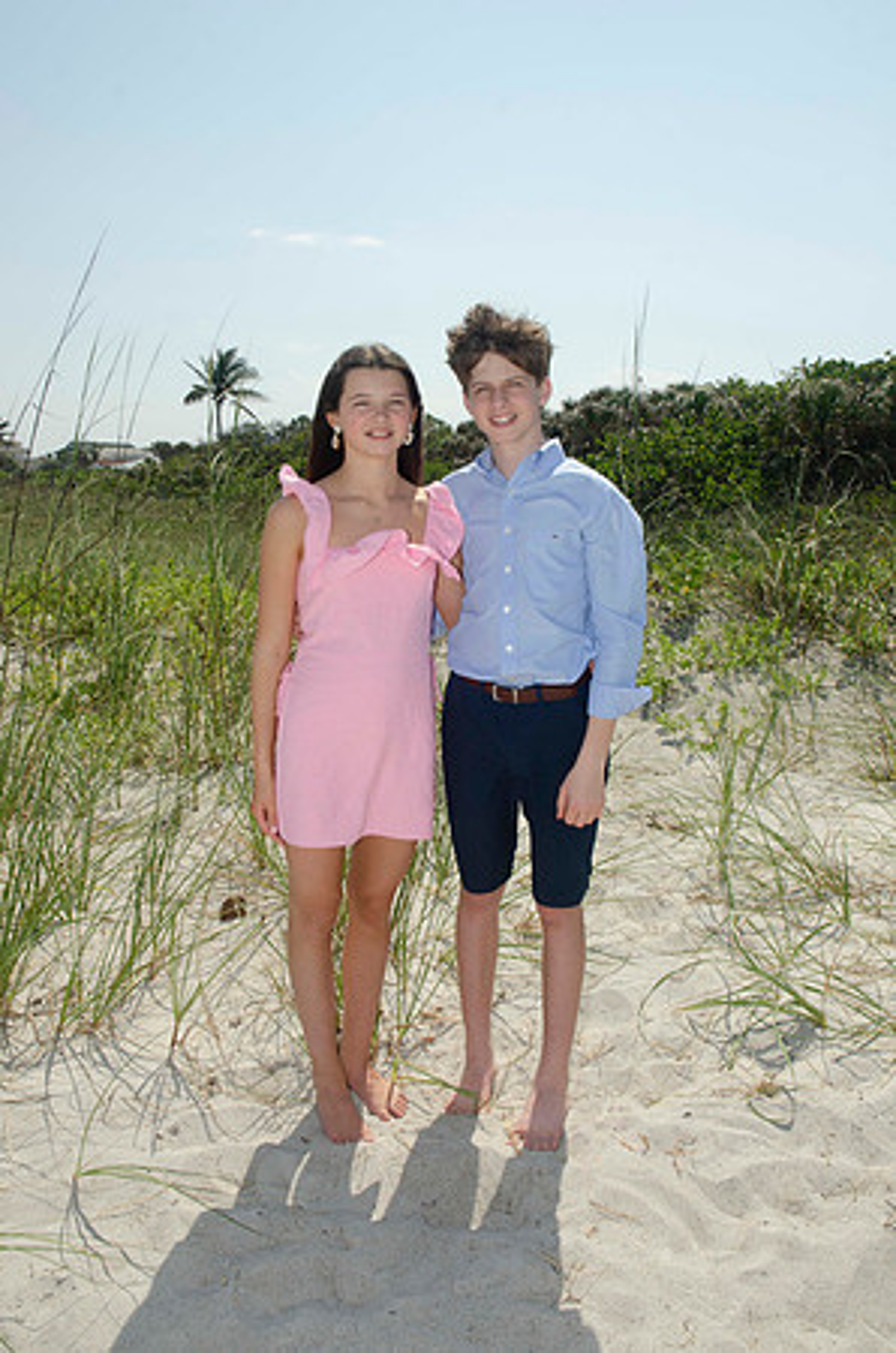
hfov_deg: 39.8
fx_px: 1238
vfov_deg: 57.3
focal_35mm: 33
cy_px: 676
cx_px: 448
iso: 100
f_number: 9
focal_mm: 22
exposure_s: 1/250
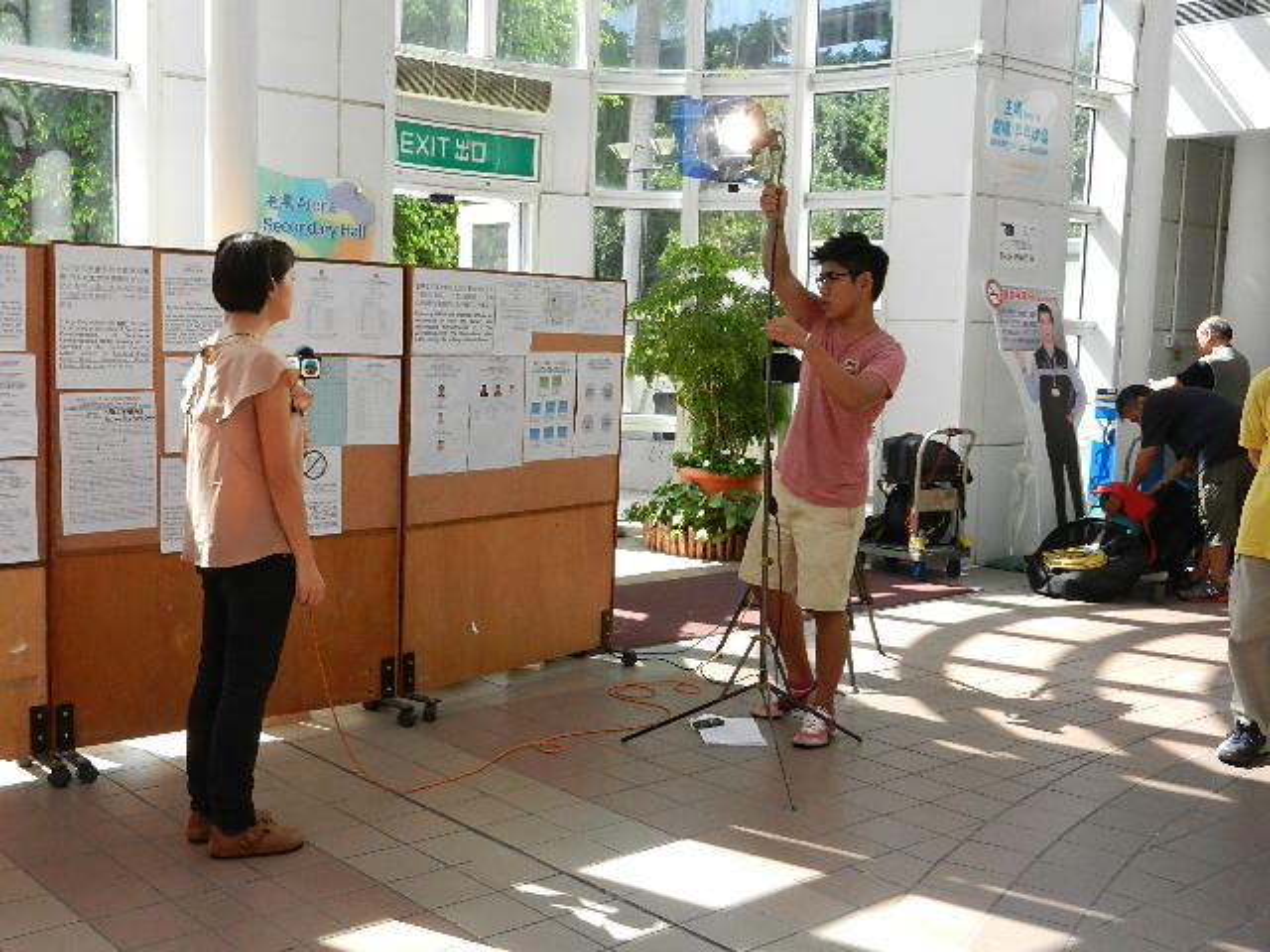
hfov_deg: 49.0
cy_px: 476
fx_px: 1394
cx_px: 635
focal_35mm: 38
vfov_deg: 37.7
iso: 360
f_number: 4
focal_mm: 6.9
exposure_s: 1/250
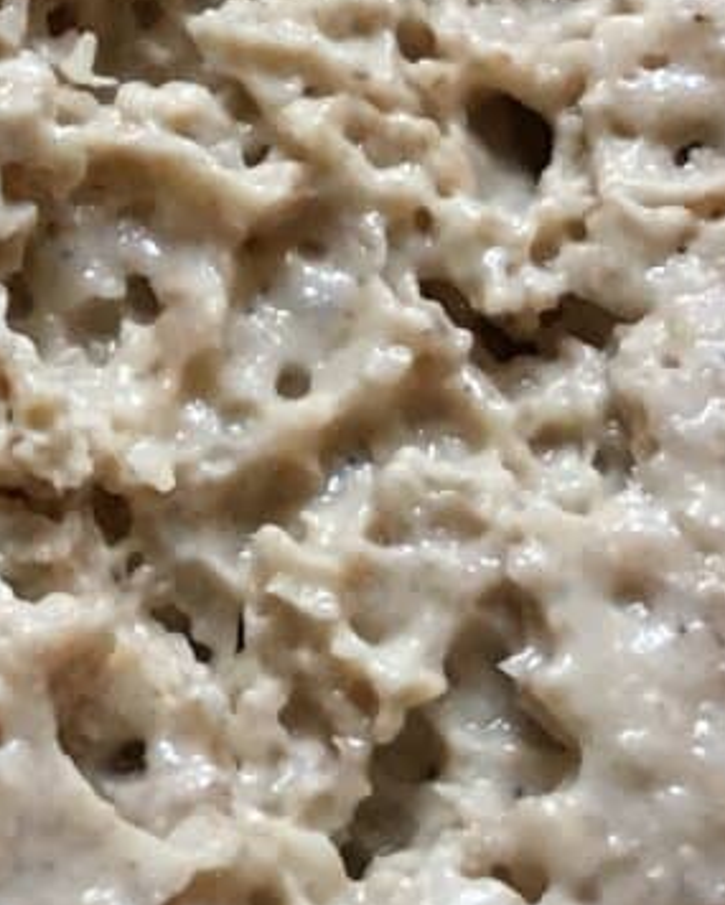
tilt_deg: -56.4
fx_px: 4370
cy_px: -425
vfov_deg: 11.4
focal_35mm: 163
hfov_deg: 8.5
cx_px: -1147
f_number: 2.2
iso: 50
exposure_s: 1/33
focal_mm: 4.15
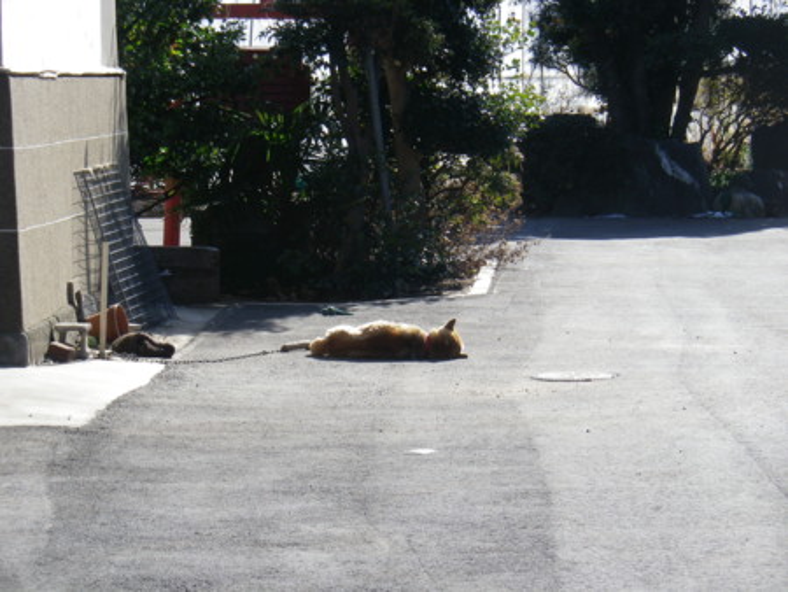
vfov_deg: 8.3
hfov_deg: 11.0
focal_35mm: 179
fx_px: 4077
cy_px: 296
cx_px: 394
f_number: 5.7
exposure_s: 1/160
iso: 80
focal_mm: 31.6
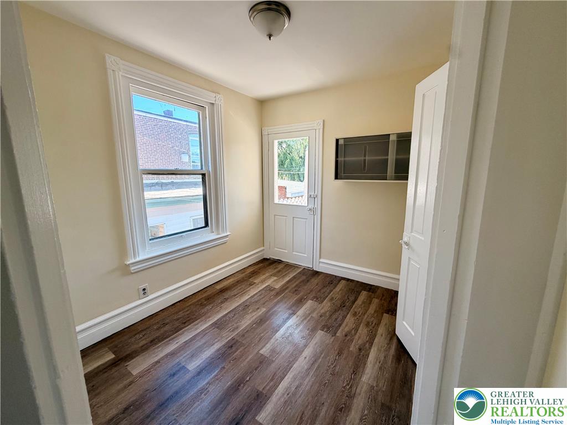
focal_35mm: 14
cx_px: 284
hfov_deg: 102.1
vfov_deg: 85.7
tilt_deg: -9.2
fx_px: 229
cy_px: 212
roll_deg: +0.8
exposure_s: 1/120
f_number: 2.2
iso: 80
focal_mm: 2.22
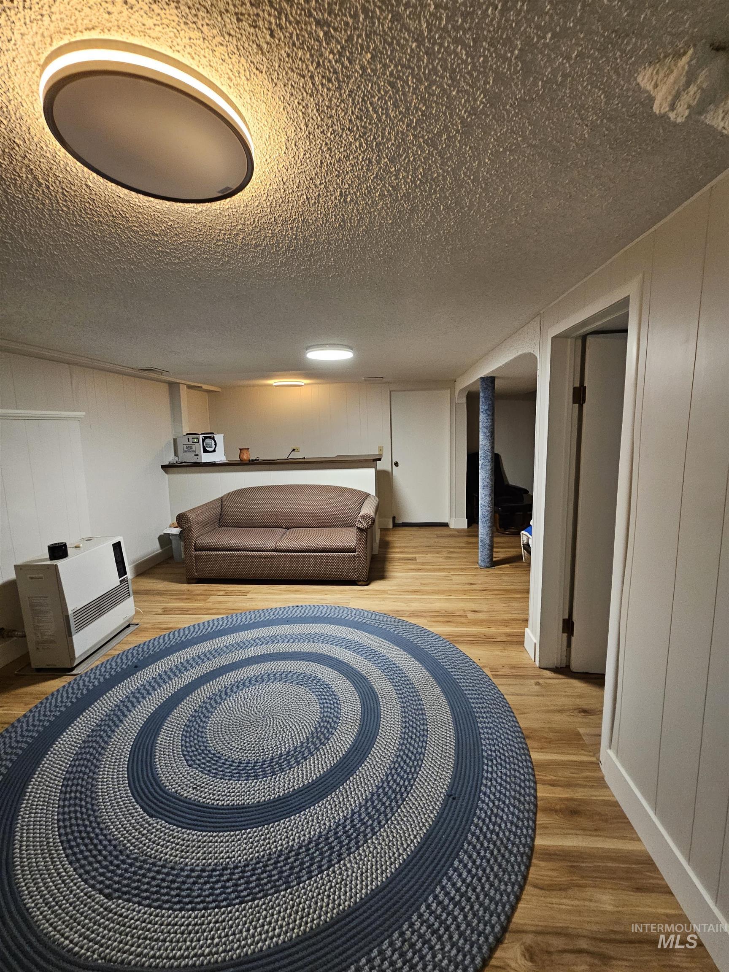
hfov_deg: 89.9
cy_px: 486
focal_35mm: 13
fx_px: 365
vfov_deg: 106.2
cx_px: 364
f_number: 2.2
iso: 400
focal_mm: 2.2
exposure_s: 1/30
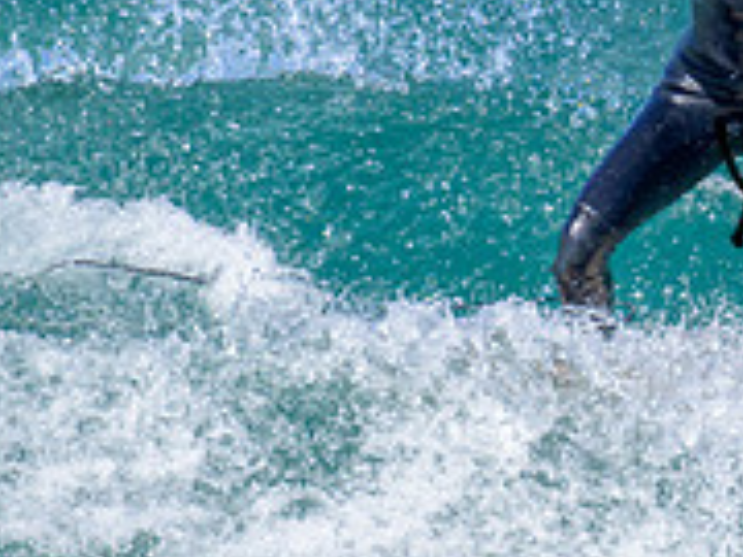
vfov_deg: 0.6
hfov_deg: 0.8
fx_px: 51299
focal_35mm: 2390
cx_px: 1147
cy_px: 183
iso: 720
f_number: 8
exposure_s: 1/2000
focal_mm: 560
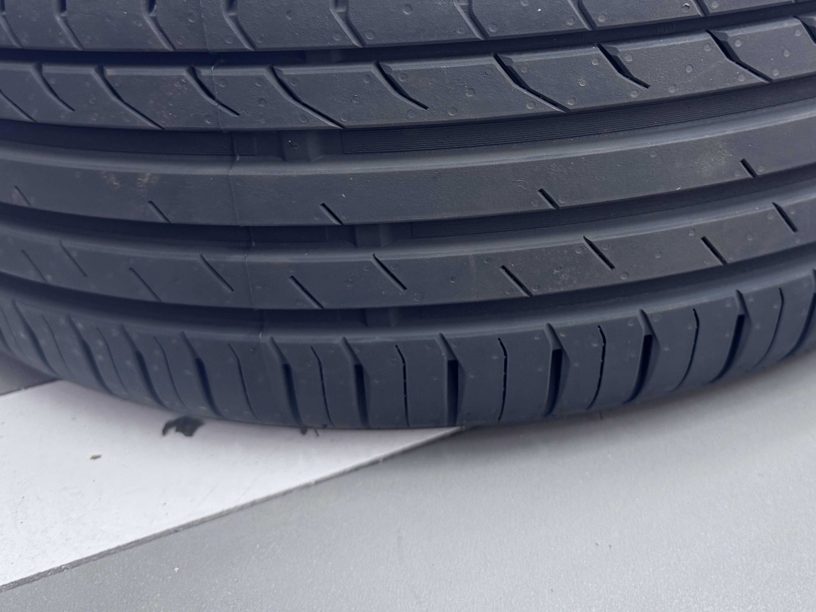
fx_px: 872
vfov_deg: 37.7
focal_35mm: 37
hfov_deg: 49.6
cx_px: 512
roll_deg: +4.6
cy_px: 150
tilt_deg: -20.0
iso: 200
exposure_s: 1/50
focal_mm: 6.76
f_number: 1.78
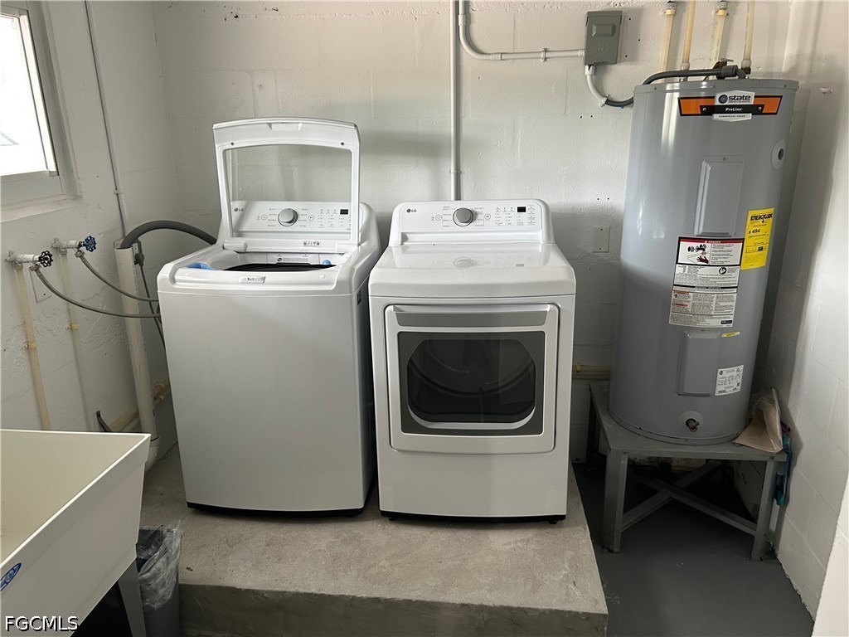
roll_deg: -0.1
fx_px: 638
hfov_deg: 67.3
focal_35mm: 26
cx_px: 424
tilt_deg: -17.8
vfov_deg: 53.1
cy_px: 318
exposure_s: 1/60
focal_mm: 5.7
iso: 200
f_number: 1.5
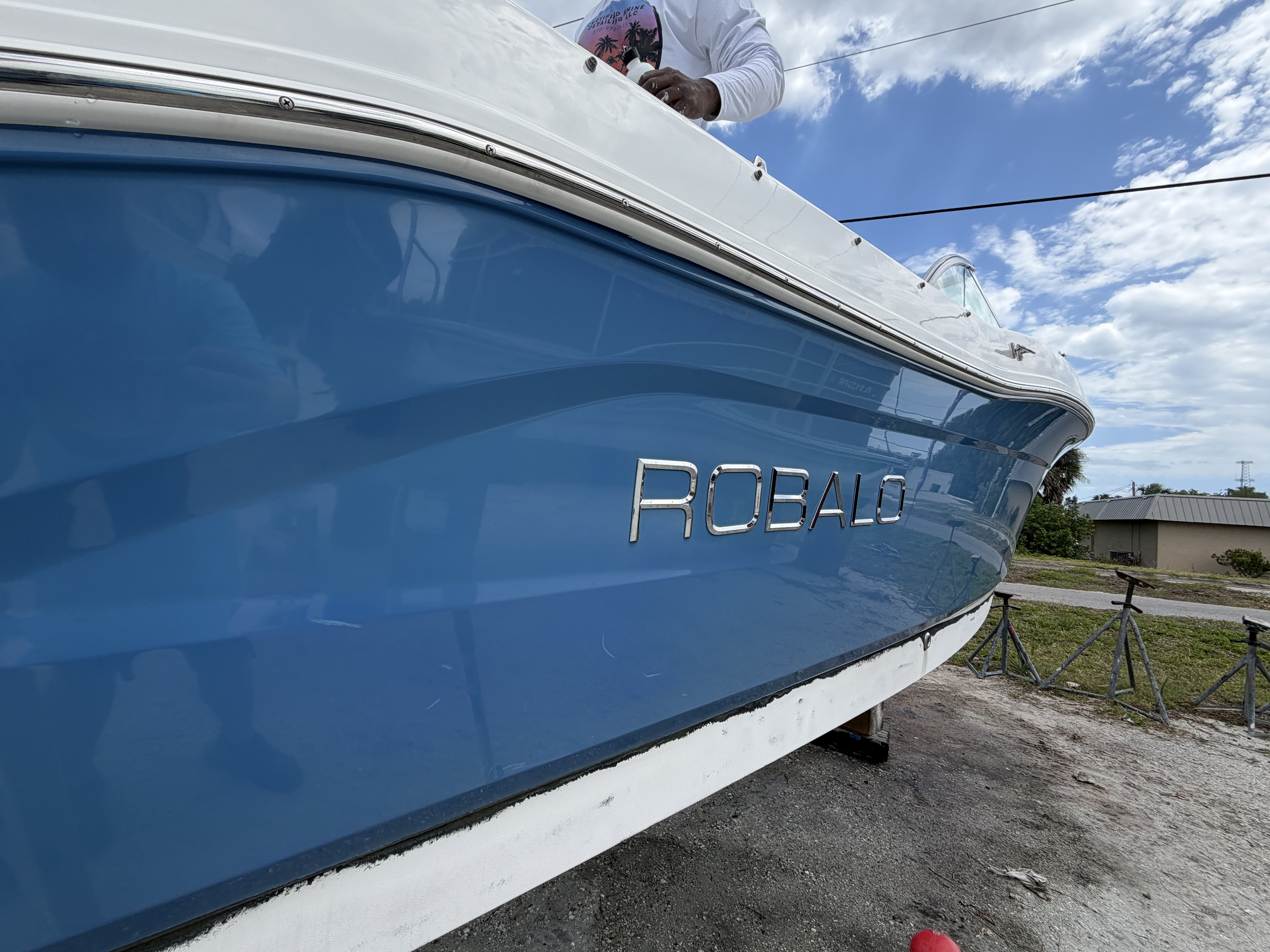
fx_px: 550
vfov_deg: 81.7
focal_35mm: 15
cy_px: 468
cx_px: 602
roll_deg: -4.2
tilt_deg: +4.7
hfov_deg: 98.1
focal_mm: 2.22
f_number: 2.2
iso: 20
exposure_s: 1/770
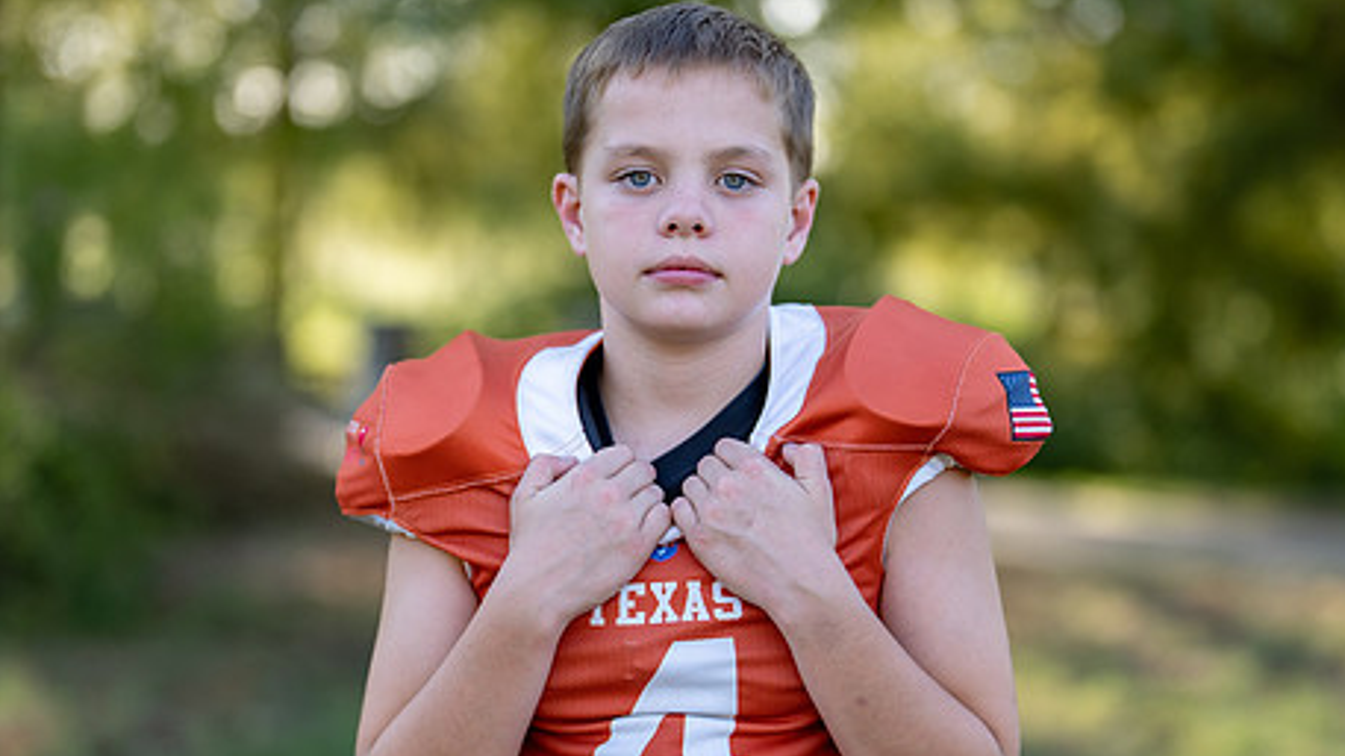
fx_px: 2853
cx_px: 696
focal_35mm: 80
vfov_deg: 15.1
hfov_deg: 26.5
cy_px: 504
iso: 100
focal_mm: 50
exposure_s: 1/1250
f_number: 1.2
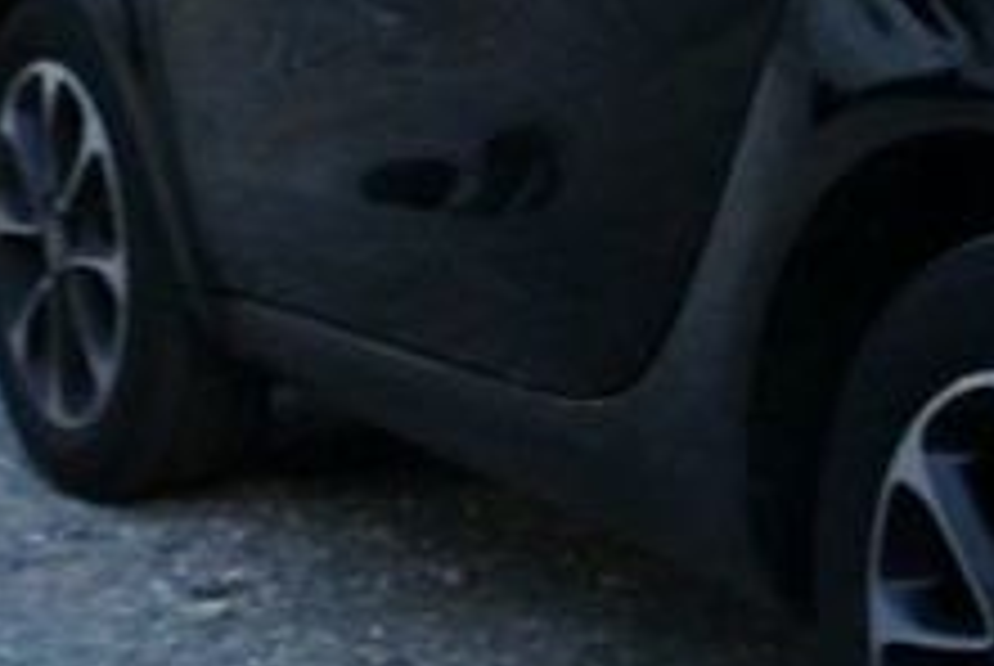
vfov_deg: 11.9
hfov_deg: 17.1
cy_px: -160
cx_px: 1268
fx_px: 3124
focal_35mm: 113
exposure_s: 1/30
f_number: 2.8
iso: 1600
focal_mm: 9.12
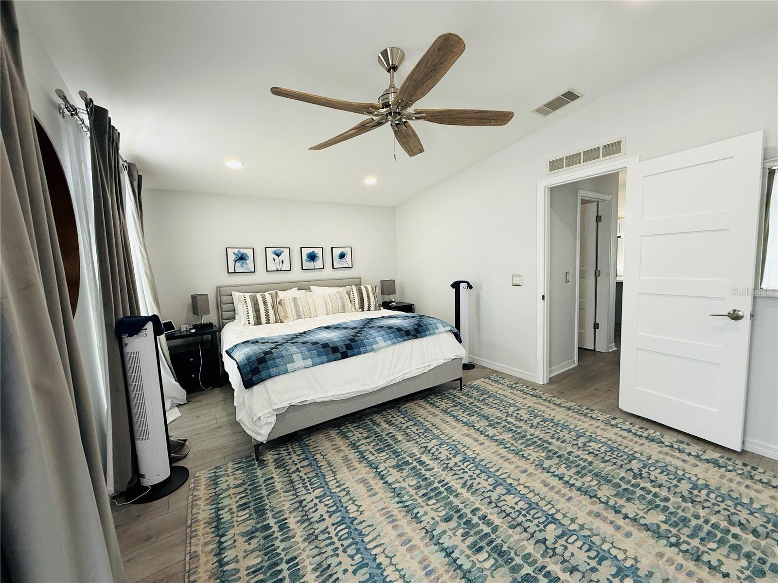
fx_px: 315
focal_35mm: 14
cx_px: 389
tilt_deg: -4.5
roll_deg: +2.1
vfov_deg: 85.7
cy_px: 292
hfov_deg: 102.1
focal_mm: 2.22
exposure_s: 1/99
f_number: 2.2
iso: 100
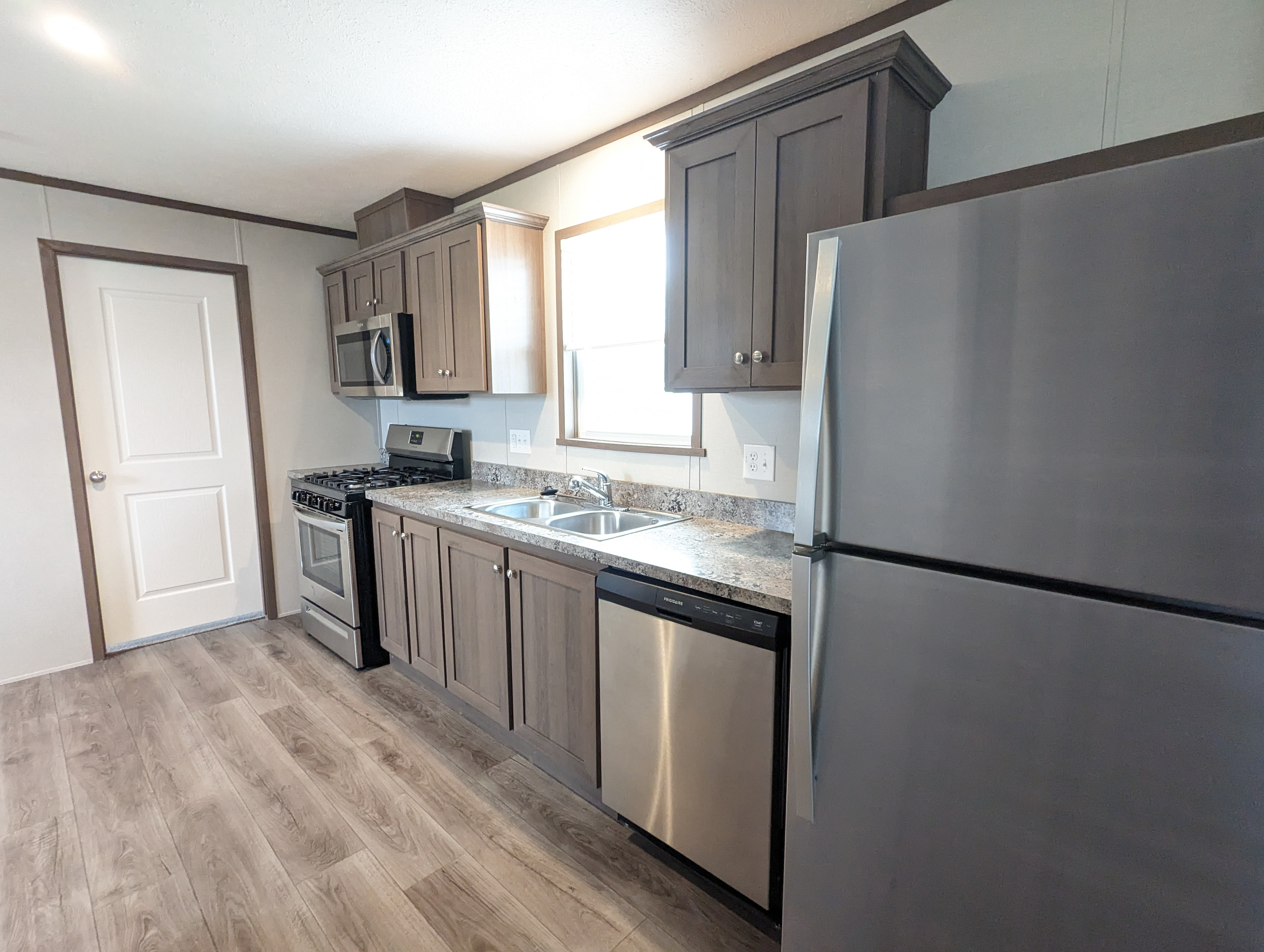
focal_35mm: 16
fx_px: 585
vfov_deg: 78.2
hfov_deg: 94.4
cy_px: 476
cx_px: 632
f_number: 2.2
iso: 952
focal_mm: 2.35
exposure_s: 1/60
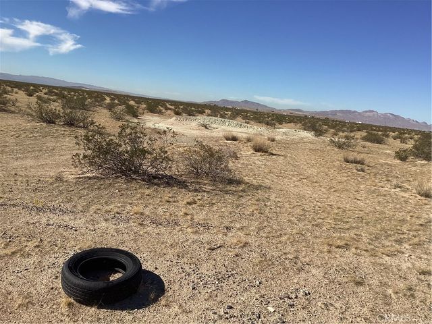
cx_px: 216
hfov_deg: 58.4
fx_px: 387
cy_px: 162
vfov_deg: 45.4
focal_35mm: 31
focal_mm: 3.3
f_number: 2.4
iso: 25
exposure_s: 1/2632
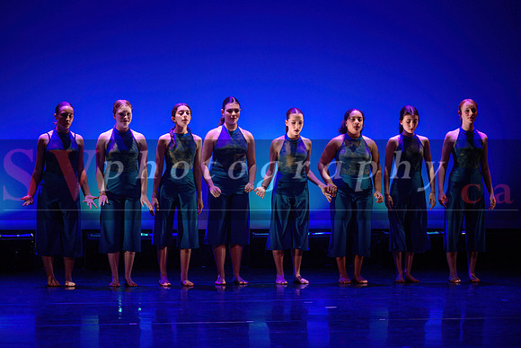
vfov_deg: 10.6
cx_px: 260
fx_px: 1874
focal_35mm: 129
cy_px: 147
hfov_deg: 15.8
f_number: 2.8
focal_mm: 112
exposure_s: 1/400
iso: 1600
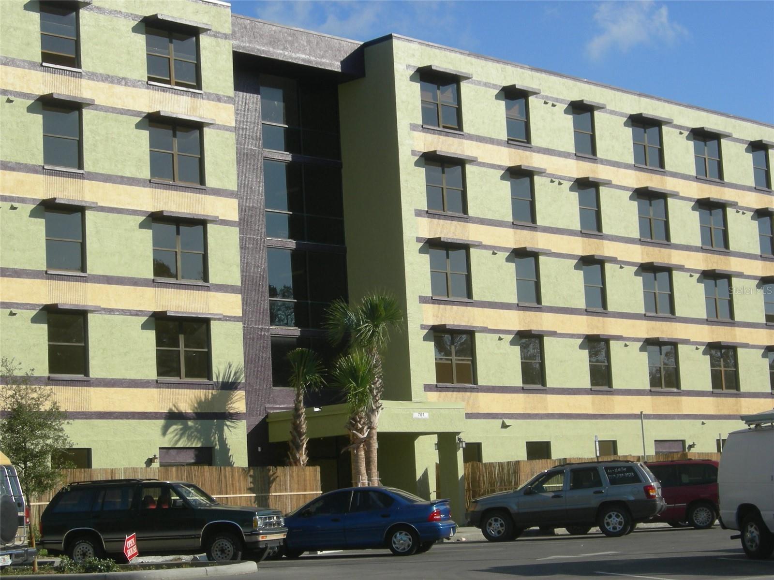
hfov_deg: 26.3
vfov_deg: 19.9
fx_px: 1655
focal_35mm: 74
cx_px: 387
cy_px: 290
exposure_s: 1/283
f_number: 6.7
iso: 64
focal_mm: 15.5
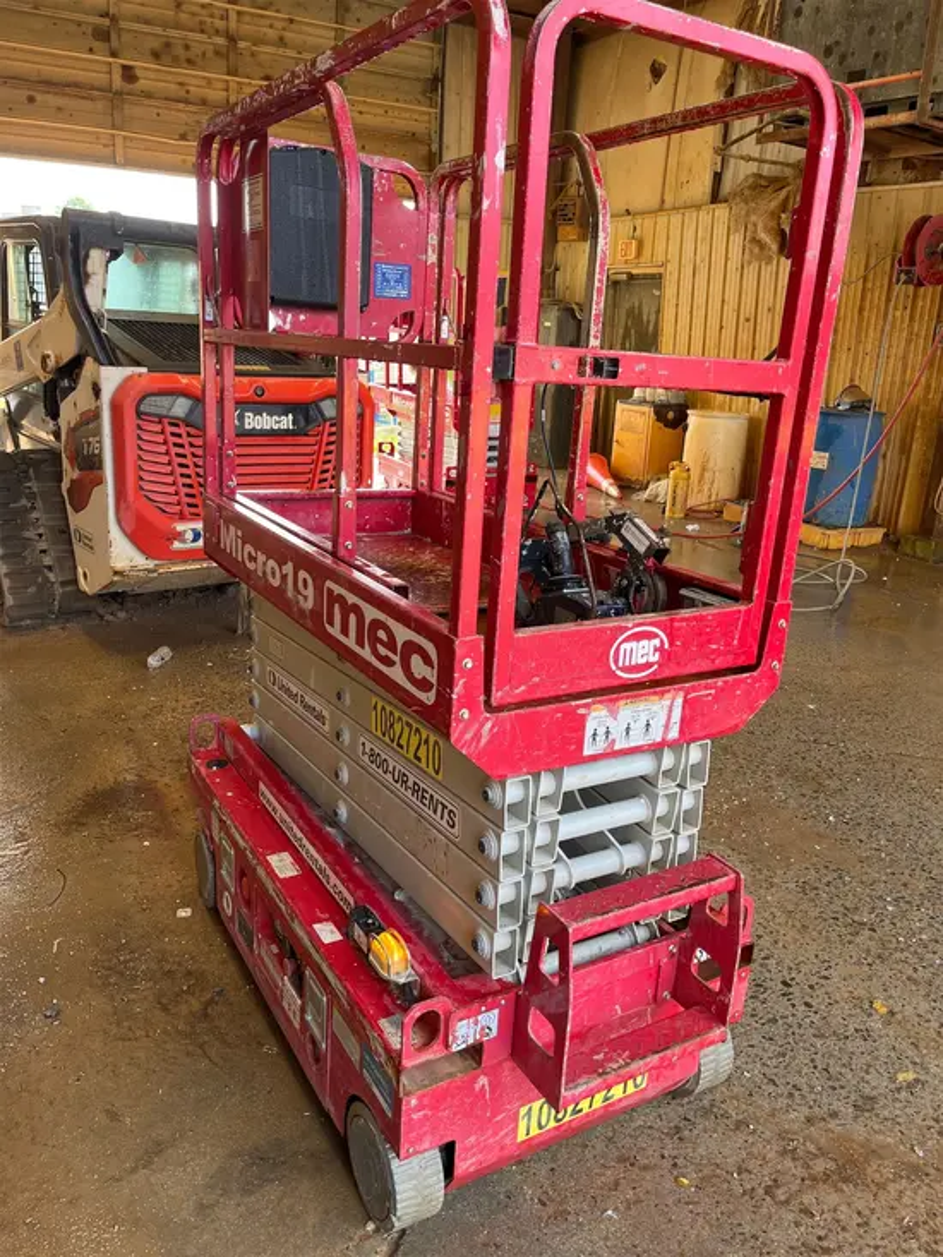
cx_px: 472
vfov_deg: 67.3
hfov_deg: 53.1
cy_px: 628
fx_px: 944
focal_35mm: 26
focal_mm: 5.1
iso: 40
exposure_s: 1/122
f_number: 1.6
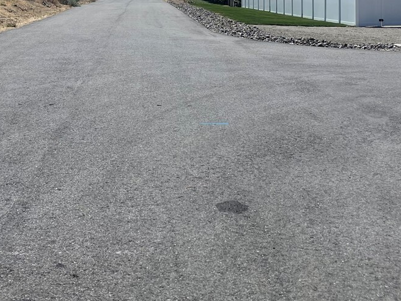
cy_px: 4
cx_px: 170
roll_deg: +0.1
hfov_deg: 31.6
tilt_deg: +0.2
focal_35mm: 61
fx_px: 707
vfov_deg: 23.1
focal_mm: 5.1
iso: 32
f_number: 1.6
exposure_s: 1/6579
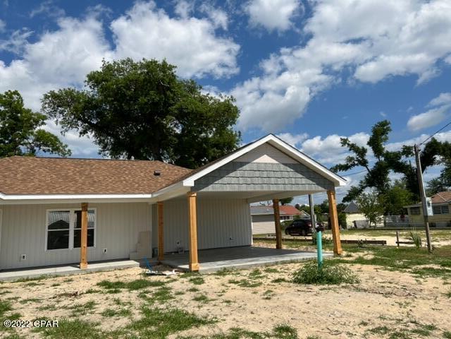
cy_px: 170
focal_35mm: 26
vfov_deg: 53.1
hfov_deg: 67.3
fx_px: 339
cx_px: 226
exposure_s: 1/6993
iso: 50
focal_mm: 5.7
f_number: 1.5
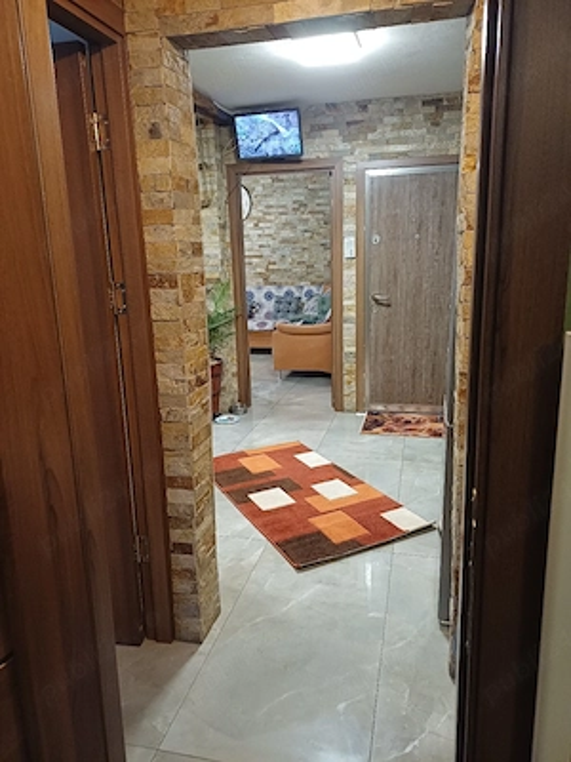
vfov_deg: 69.4
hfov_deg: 54.9
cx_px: 286
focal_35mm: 25
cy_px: 381
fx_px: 550
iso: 400
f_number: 1.8
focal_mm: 4.65
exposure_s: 1/33.4
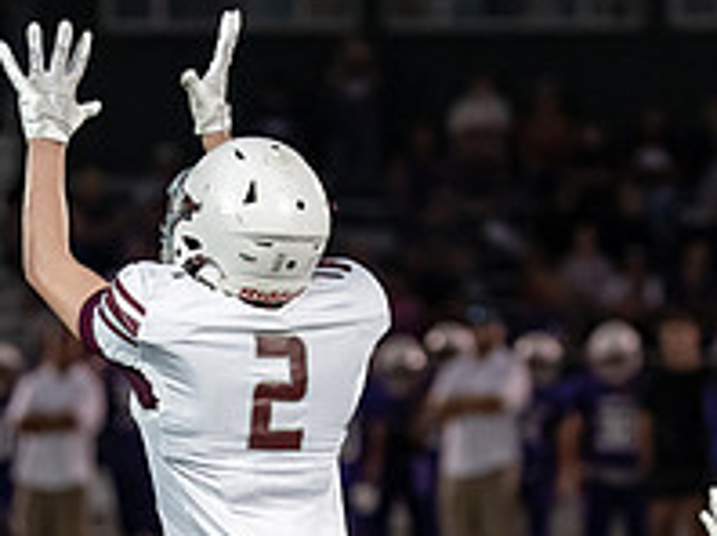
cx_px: 203
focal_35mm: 420
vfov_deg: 3.5
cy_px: 435
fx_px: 8689
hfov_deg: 4.7
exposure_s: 1/1250
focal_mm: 130
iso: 3200
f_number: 2.8
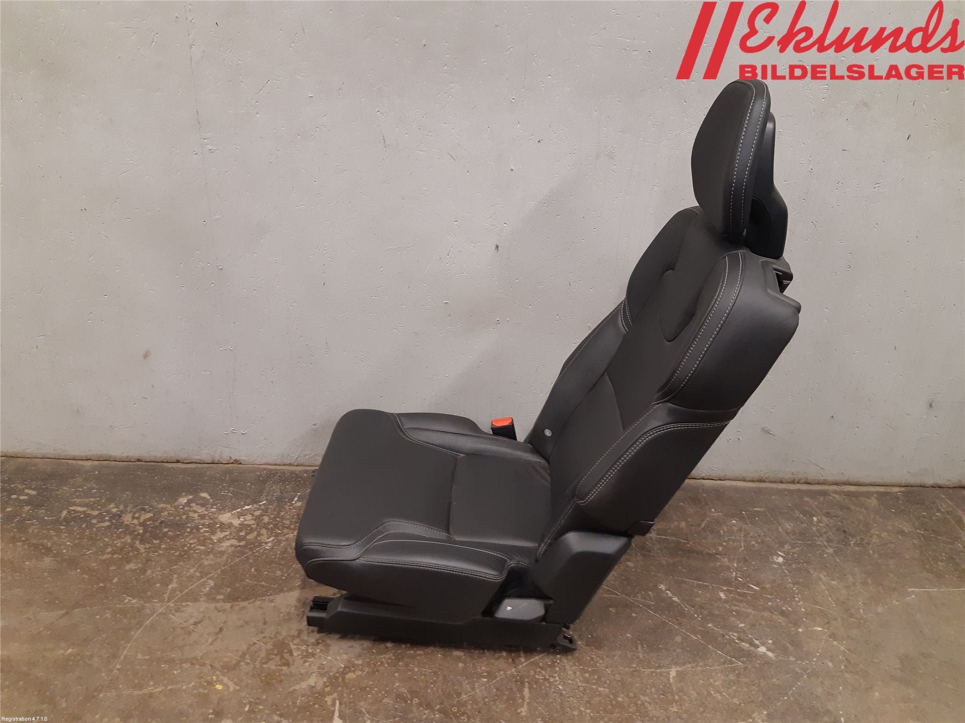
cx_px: 482
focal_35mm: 26
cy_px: 362
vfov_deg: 53.1
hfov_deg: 67.3
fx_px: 725
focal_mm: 3.93
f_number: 1.7
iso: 200
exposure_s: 1/50
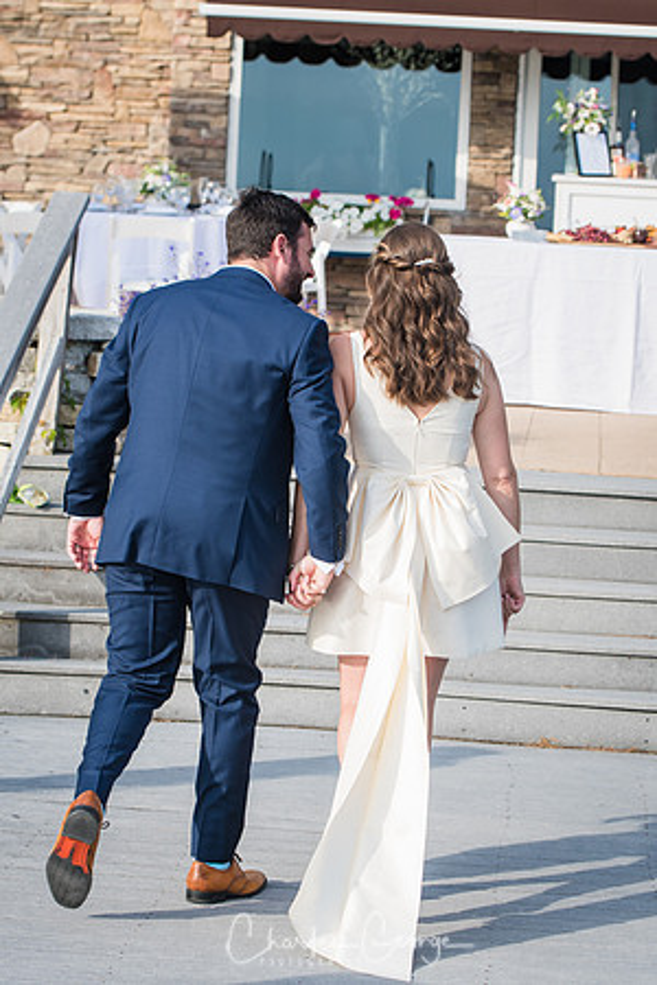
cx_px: 328
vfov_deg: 19.5
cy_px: 492
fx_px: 2874
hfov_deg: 13.0
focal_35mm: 105
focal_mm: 70
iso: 200
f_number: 4
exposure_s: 1/800
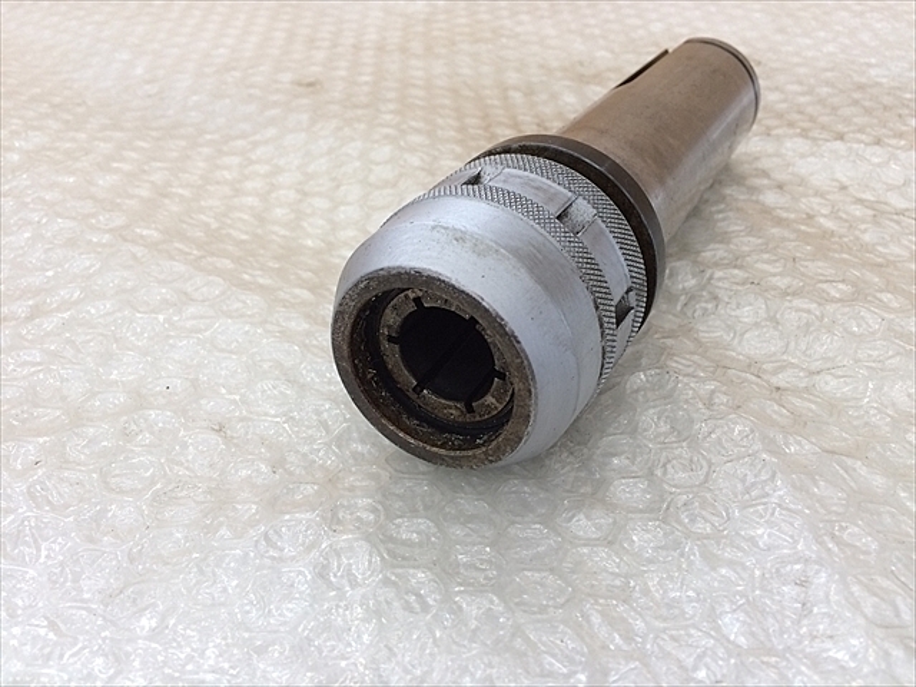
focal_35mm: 29
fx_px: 767
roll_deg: +0.0
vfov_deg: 48.2
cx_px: 458
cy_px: 344
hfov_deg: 61.7
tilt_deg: -38.8
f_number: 2.2
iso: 40
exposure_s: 1/40
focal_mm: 4.15
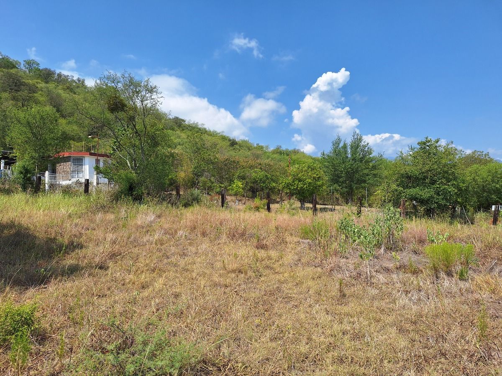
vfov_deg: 58.9
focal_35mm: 23
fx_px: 334
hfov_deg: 73.9
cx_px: 251
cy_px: 188
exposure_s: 1/2237
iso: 40
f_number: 1.8
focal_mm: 5.54
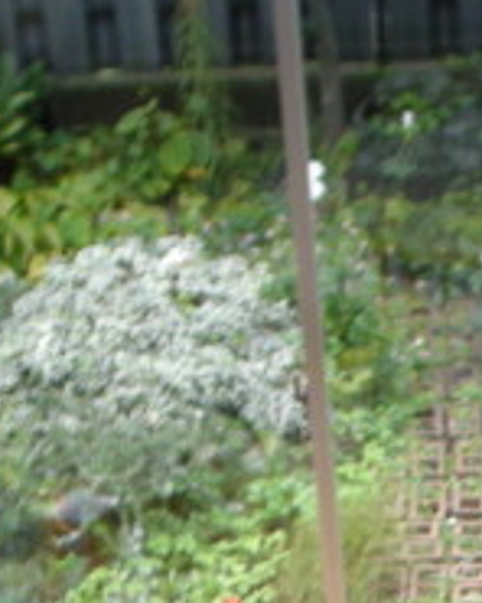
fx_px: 2639
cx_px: 733
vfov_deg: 12.7
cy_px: 730
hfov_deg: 10.1
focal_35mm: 148
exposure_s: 1/96.6
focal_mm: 5.7
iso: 100
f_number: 2.8
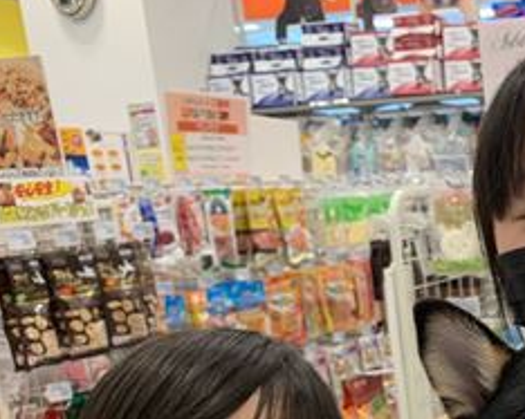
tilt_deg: -13.9
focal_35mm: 65
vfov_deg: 22.2
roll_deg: +3.0
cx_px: 651
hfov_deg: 25.7
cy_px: 459
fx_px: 1010
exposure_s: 1/50
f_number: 1.8
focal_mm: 4.25
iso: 64
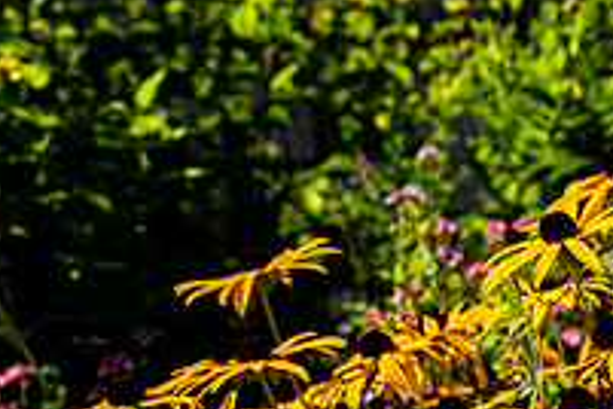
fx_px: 1294
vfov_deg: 17.9
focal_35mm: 76
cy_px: 169
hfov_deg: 24.7
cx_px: 689
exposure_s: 1/1000
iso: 160
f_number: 5.6
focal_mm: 24
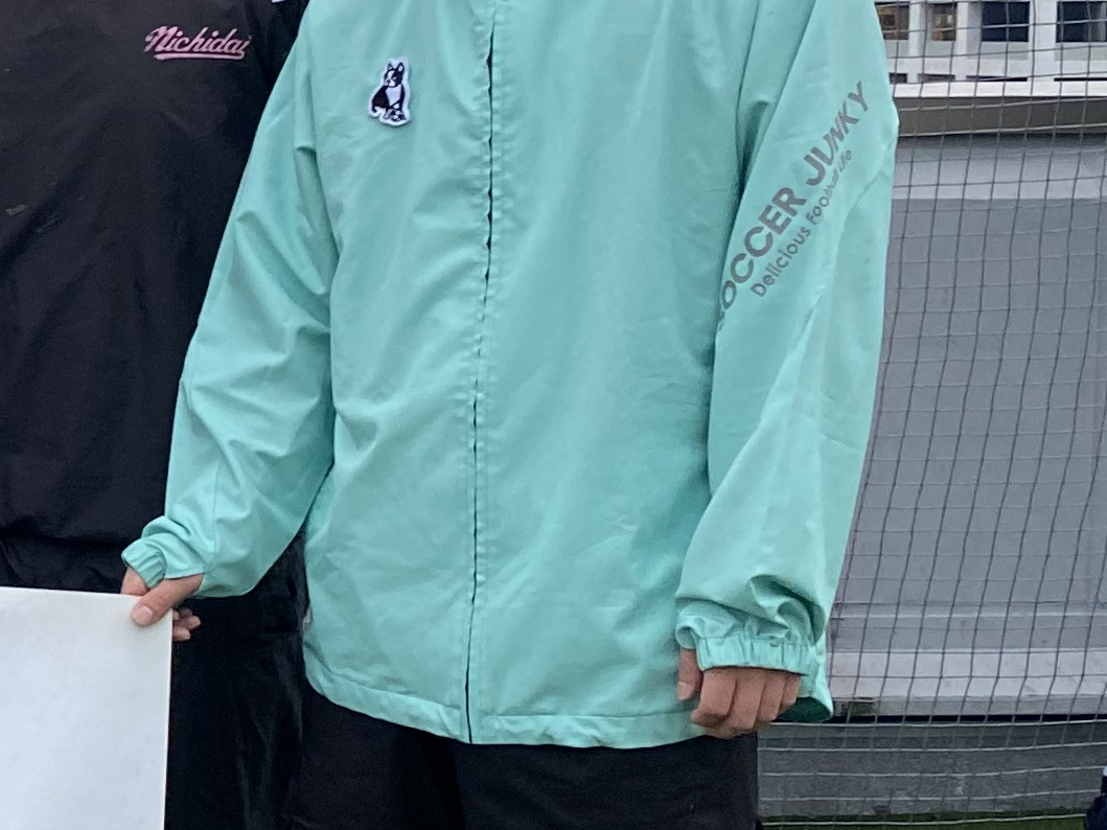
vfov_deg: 14.9
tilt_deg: -5.0
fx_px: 3166
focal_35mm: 99
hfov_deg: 16.7
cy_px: 261
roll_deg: -0.2
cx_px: -849
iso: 125
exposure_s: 1/121
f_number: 1.8
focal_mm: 4.25
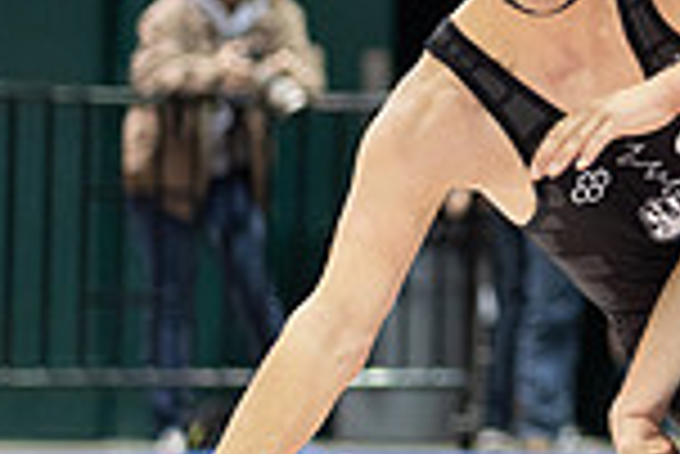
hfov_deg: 6.2
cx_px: 1063
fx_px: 6182
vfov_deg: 4.2
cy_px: 110
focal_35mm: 327
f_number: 1.8
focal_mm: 85
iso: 2500
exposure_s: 1/500
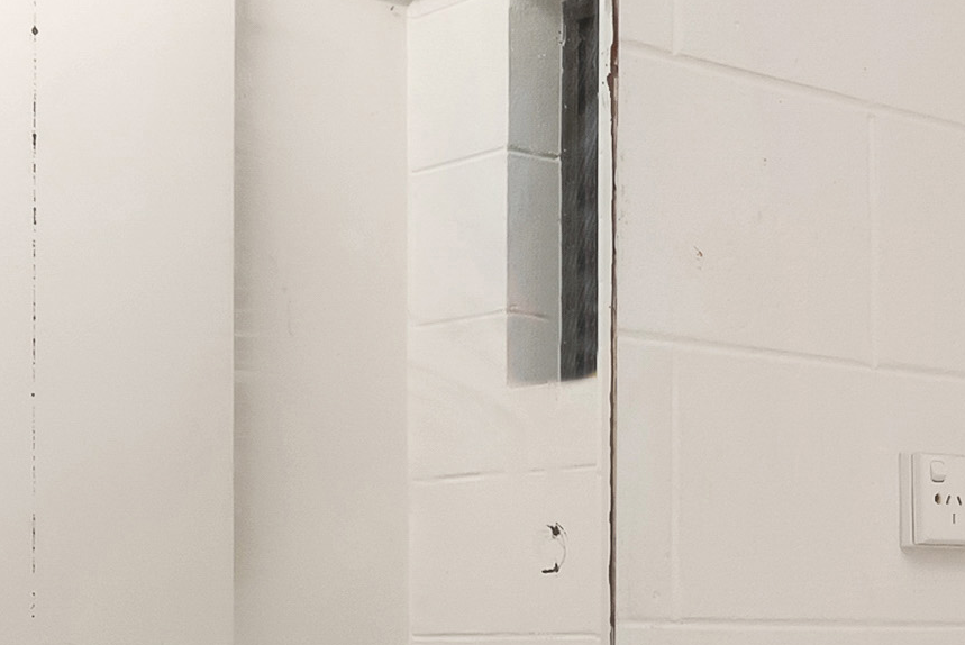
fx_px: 2119
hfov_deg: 25.4
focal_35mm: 79
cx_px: 700
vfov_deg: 16.8
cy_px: 679
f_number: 8
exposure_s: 1/60
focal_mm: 16
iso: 2000
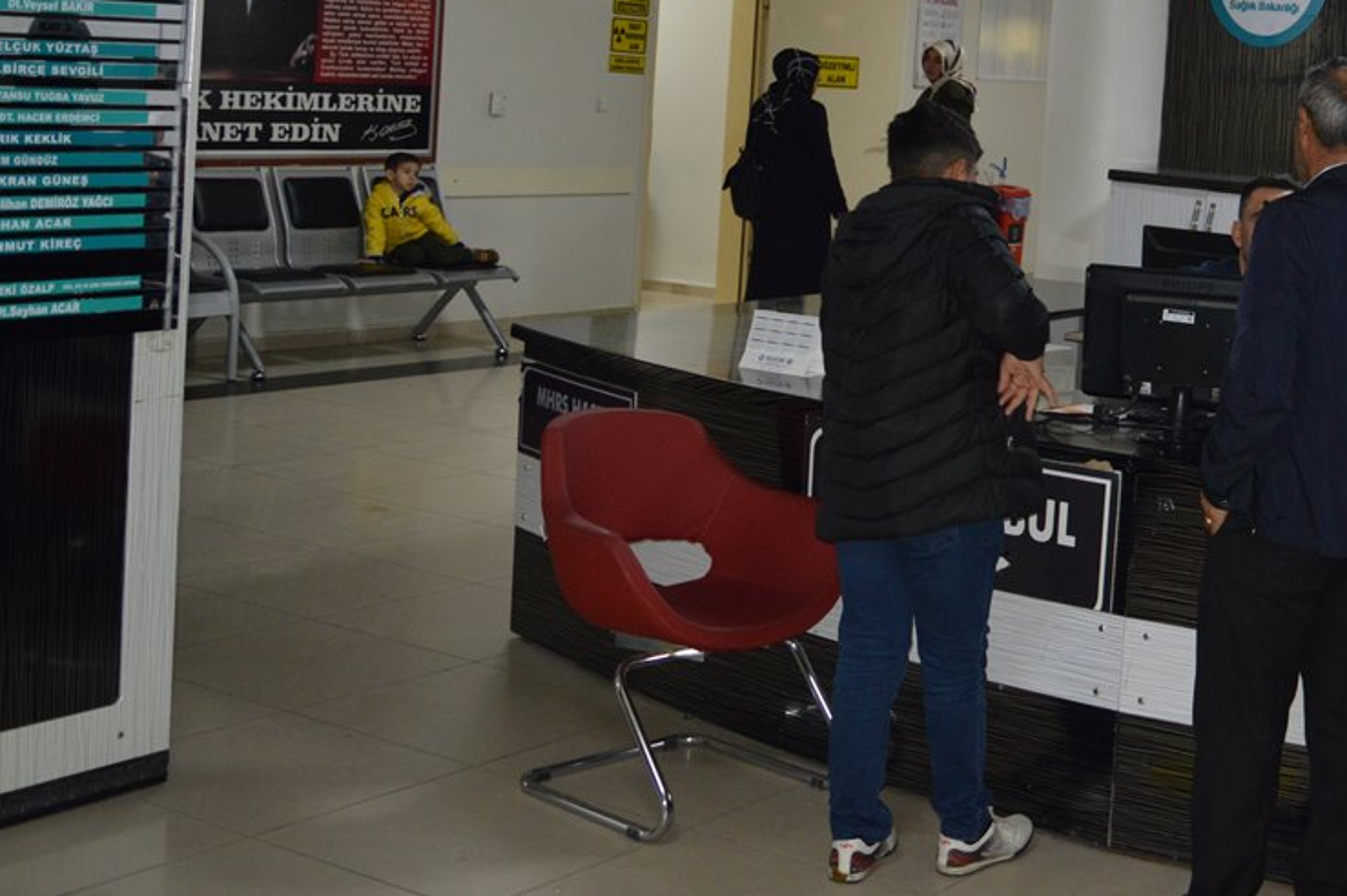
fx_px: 2281
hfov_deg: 31.6
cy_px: 140
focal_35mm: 61
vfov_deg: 21.9
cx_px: 1174
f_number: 3.8
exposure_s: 1/60
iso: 640
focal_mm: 22
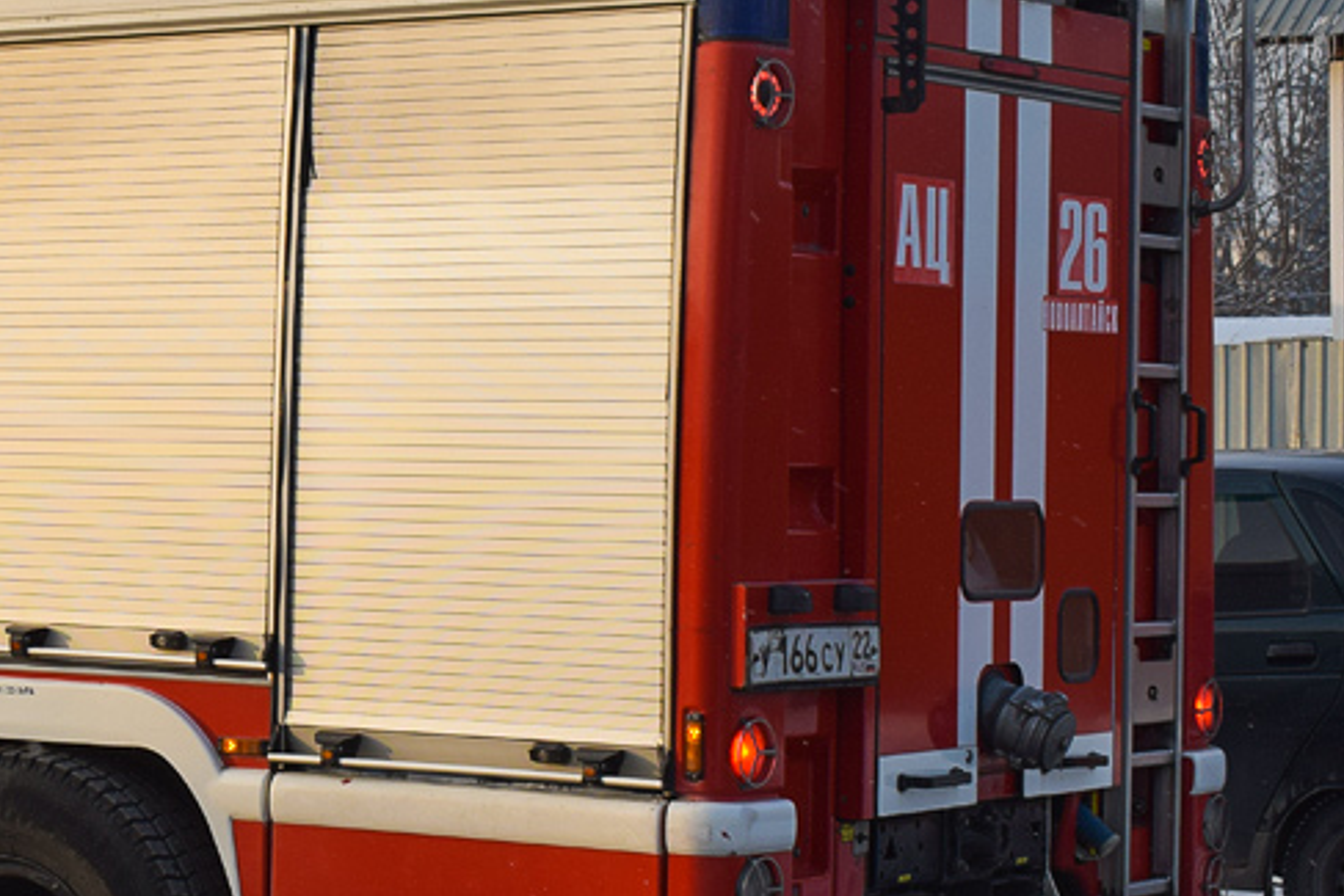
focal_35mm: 107
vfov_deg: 12.8
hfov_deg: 18.4
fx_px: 4004
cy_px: 350
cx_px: -69
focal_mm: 29
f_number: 8
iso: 200
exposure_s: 1/250
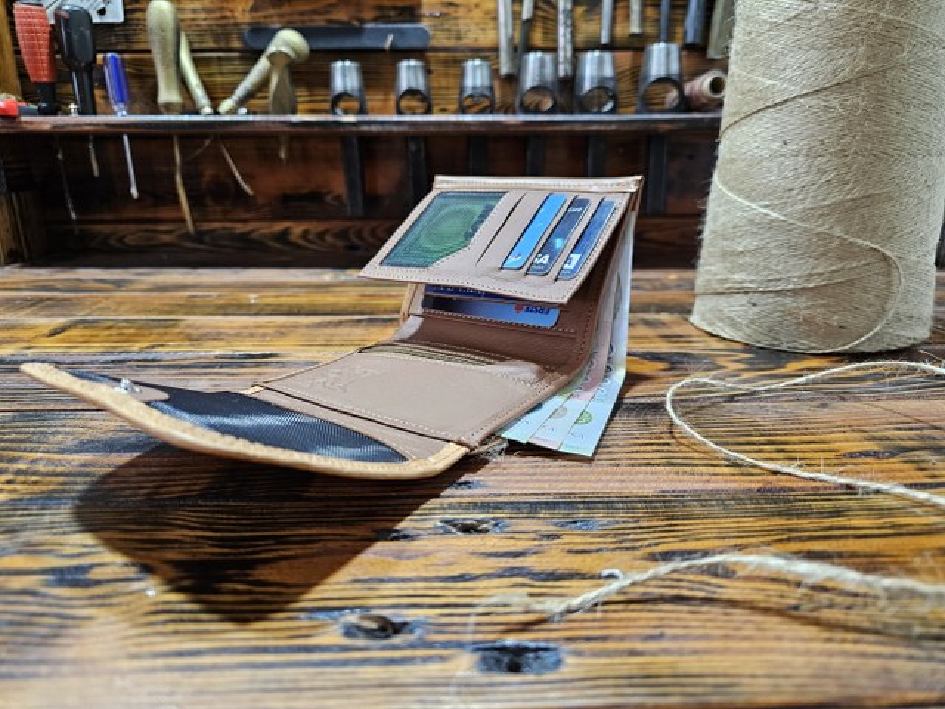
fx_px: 628
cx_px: 472
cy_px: 354
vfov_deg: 58.9
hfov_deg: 73.9
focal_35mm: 23
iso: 125
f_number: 1.7
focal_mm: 6.3
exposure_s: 1/100
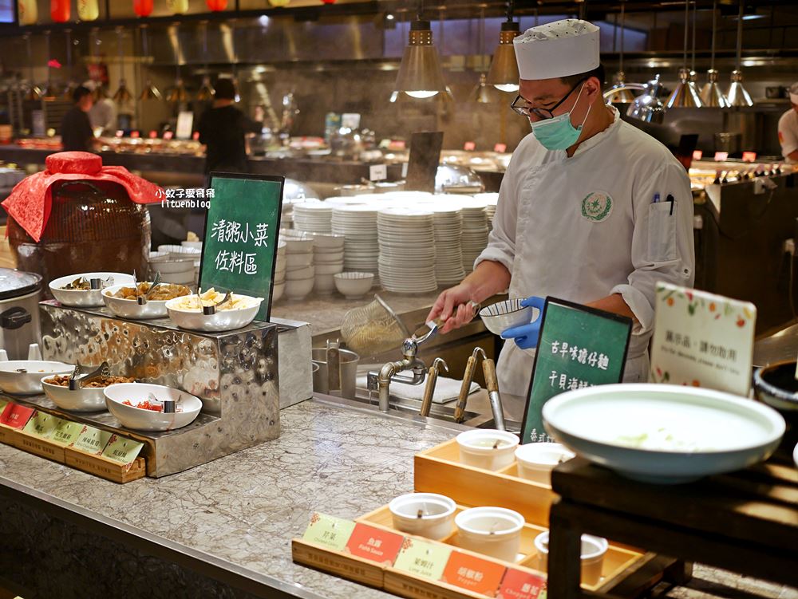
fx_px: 1153
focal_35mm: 50
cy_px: 300
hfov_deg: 38.2
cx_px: 399
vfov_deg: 29.1
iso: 200
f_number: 1.8
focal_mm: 25
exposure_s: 1/100
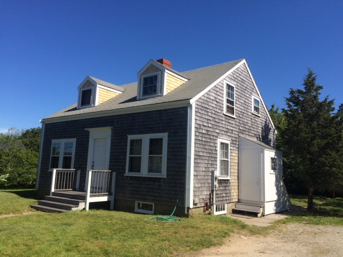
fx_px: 287
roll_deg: -0.6
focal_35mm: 29
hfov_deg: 61.7
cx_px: 172
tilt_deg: +9.2
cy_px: 128
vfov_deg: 48.2
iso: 32
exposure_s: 1/2283
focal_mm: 4.15
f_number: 2.2
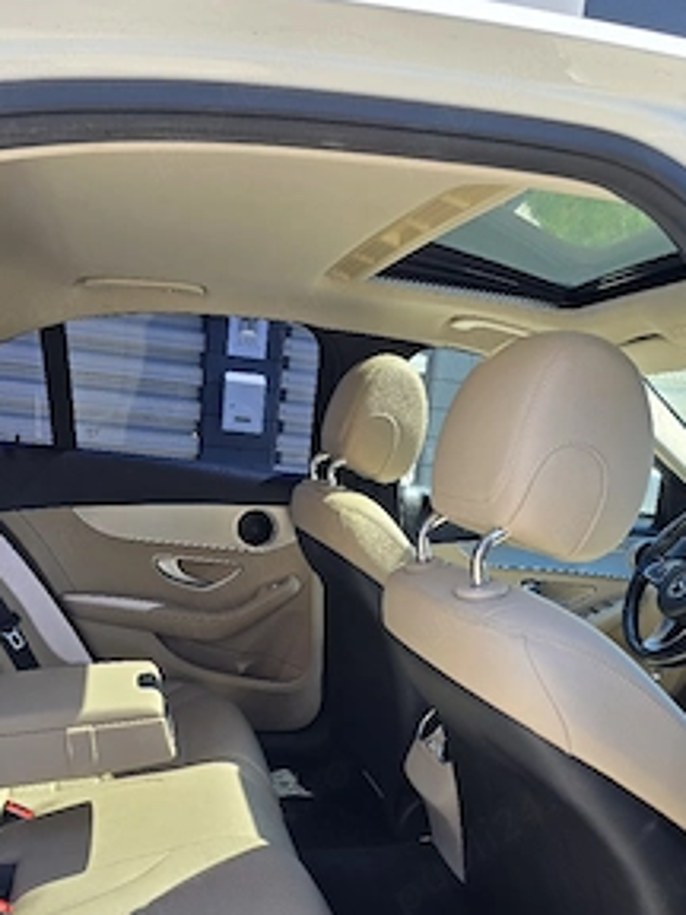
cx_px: 311
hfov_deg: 44.1
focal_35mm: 32
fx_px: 846
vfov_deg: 55.4
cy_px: 626
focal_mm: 6.3
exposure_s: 1/213
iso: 12
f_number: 1.7
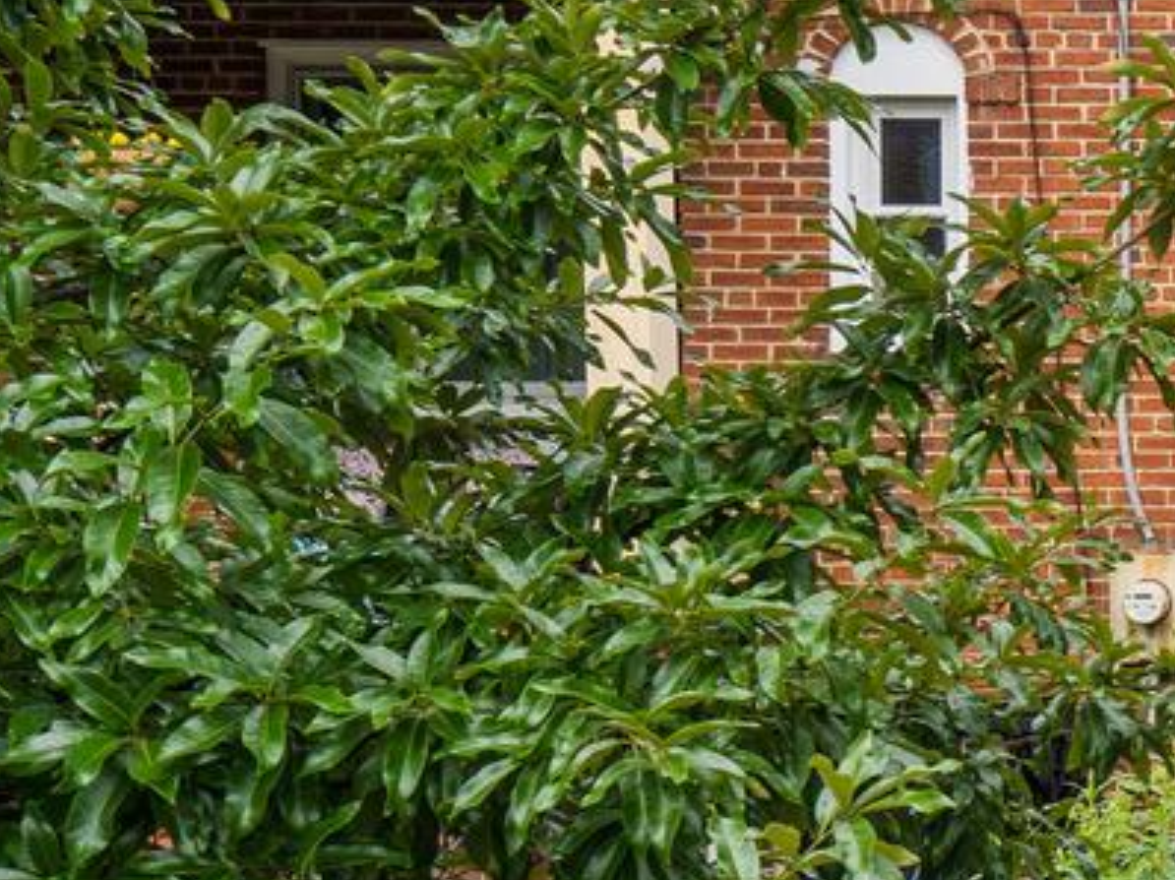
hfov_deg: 15.8
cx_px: 2323
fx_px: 3358
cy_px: 545
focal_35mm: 99
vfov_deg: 14.9
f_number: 11
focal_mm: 20
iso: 400
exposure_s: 1/125
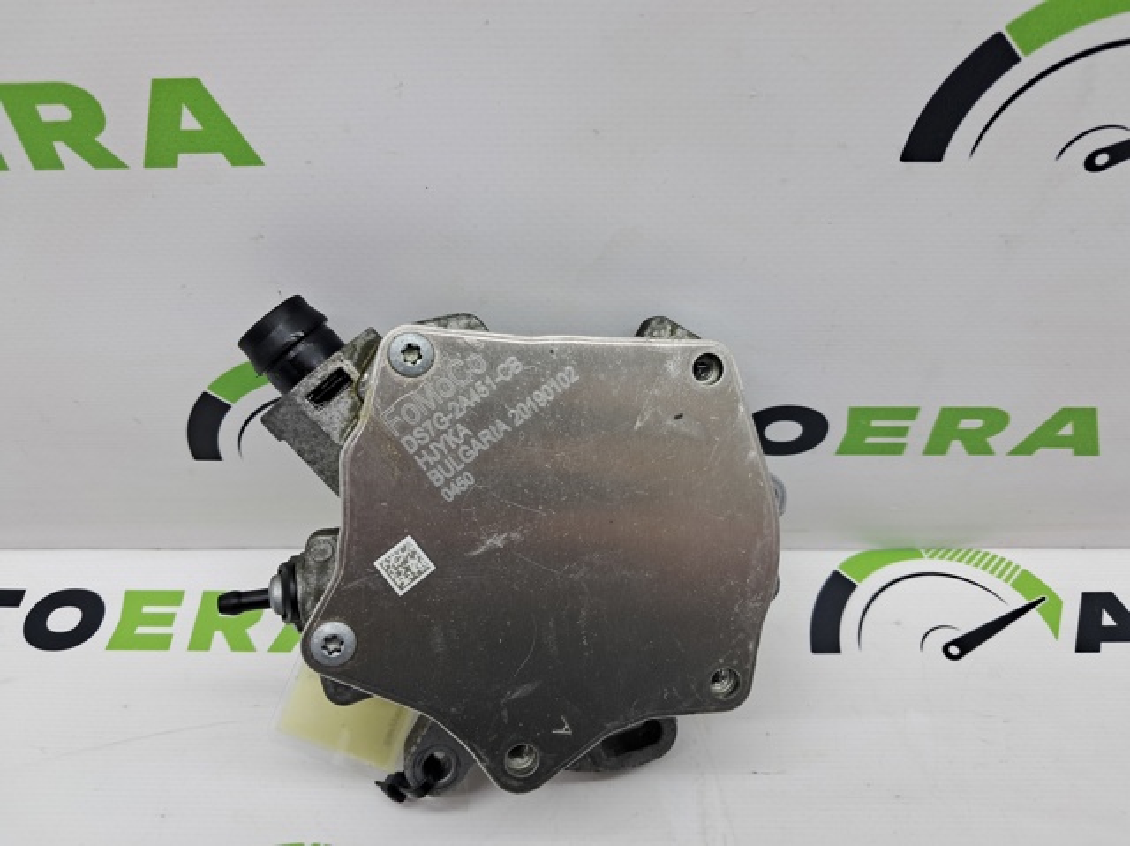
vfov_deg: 51.3
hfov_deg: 65.4
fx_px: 881
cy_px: 423
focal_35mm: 27
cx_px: 565
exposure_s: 1/50
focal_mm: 4
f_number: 1.8
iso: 50
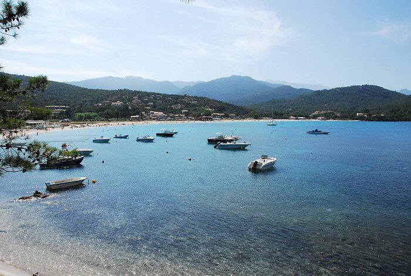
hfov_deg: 67.3
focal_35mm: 27
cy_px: 138
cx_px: 206
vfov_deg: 48.1
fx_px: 309
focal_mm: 18
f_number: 14
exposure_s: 1/200
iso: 160
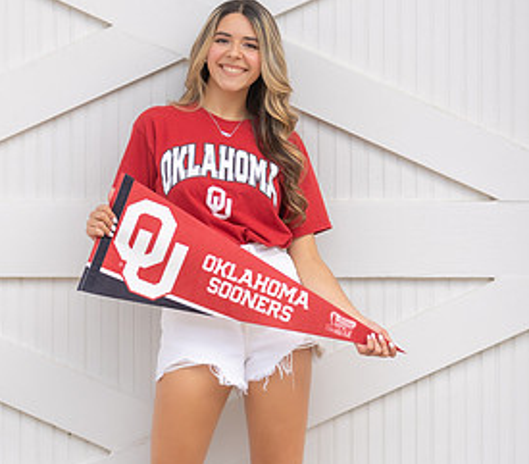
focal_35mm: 215
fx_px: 3495
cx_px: 232
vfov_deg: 7.6
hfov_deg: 8.7
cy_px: 302
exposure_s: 1/400
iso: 100
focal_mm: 93
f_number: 2.8
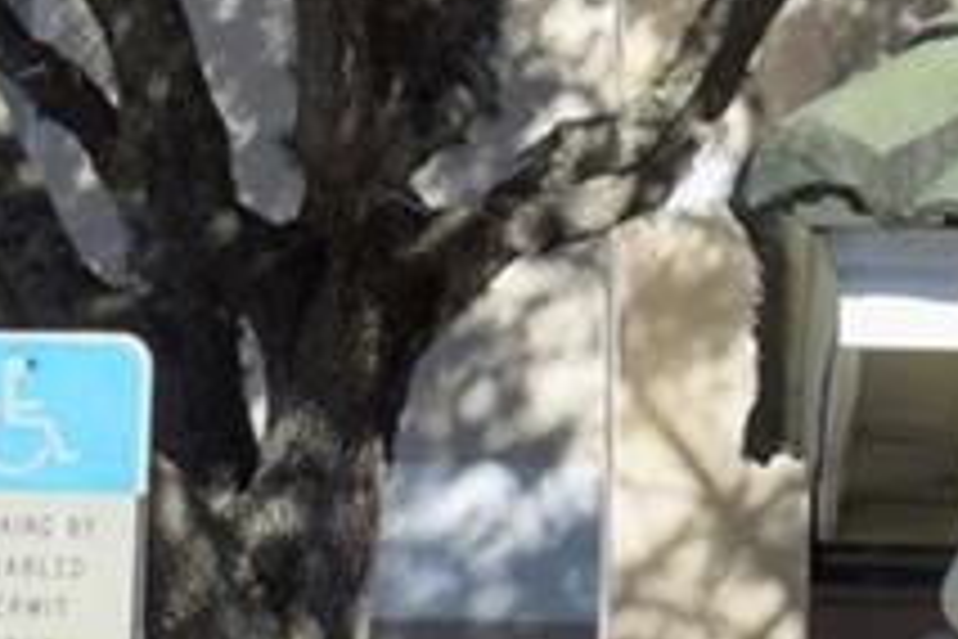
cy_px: -86
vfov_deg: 6.7
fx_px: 5402
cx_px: 909
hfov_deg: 10.1
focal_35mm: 203
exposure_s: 1/400
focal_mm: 18
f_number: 10
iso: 200
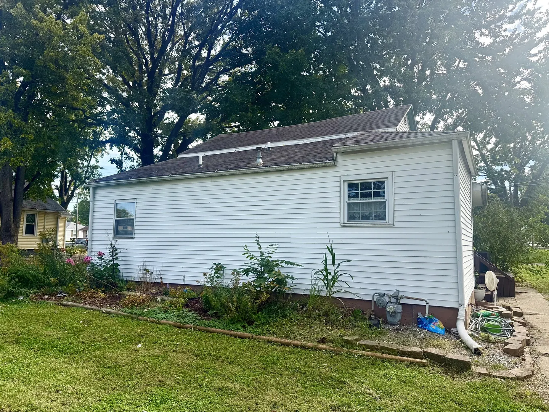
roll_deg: -0.7
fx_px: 381
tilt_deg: +6.3
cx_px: 274
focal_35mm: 24
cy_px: 206
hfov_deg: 71.6
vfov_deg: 56.8
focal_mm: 6.76
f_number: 1.78
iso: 80
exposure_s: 1/1522
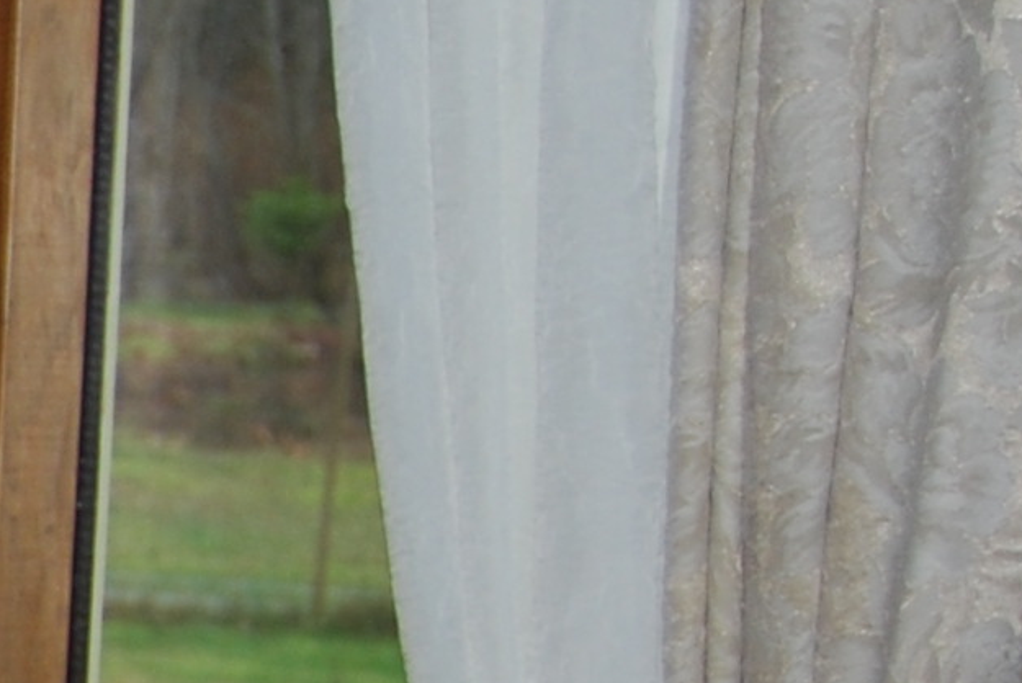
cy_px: 1655
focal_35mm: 223
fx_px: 6336
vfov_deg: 5.9
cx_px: -2042
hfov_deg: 7.9
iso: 200
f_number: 4
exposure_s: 1/60
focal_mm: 24
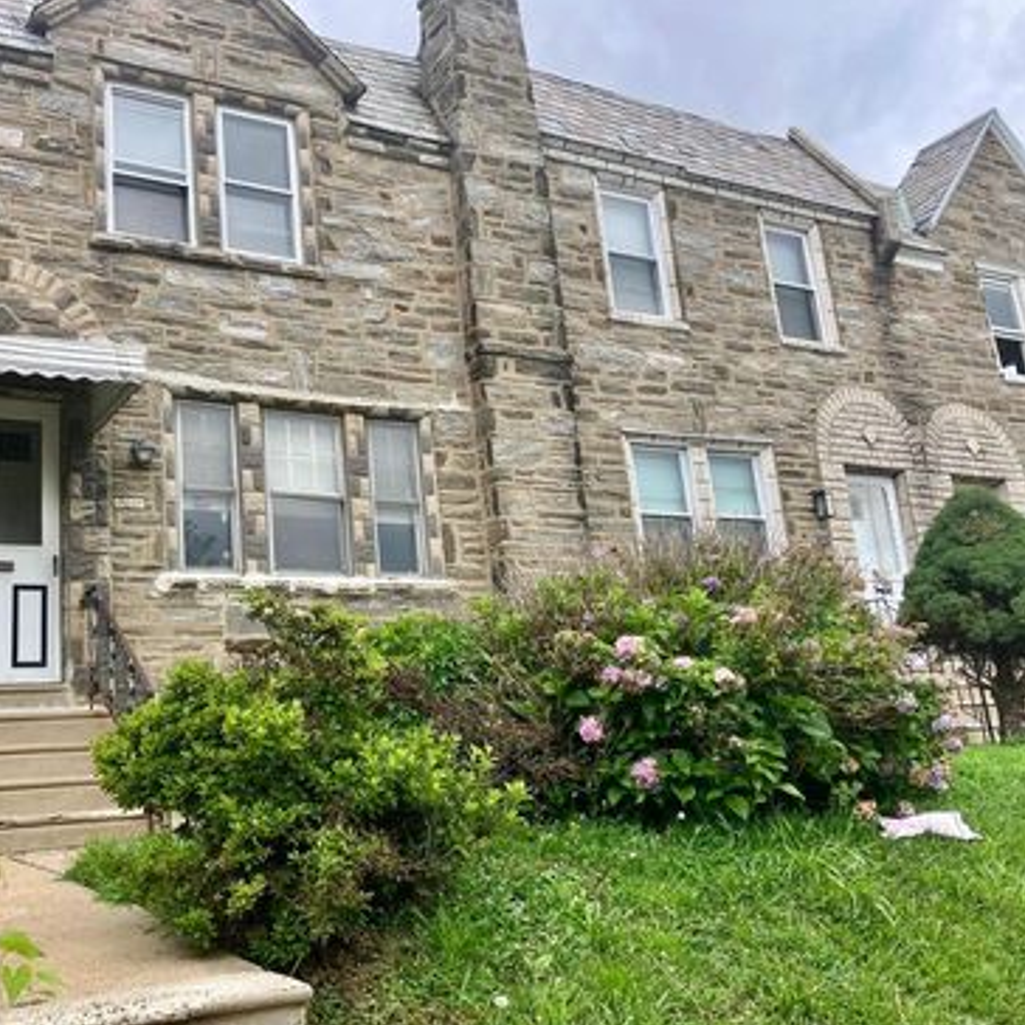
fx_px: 1139
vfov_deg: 48.4
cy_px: 520
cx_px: 338
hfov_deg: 47.6
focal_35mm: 34
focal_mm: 3.99
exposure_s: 1/1012
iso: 32
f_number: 1.8
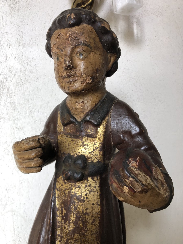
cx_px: 92
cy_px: 122
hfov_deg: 49.7
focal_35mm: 28
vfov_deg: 63.4
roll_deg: -0.7
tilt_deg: +1.1
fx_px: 197
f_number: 1.8
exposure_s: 1/30
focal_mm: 4
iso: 20
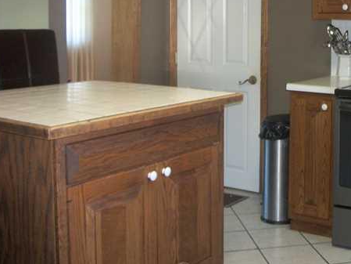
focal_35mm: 57
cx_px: 267
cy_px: 63
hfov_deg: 33.1
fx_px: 578
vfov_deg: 25.3
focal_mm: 5.7
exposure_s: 1/30
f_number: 2.9
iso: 160
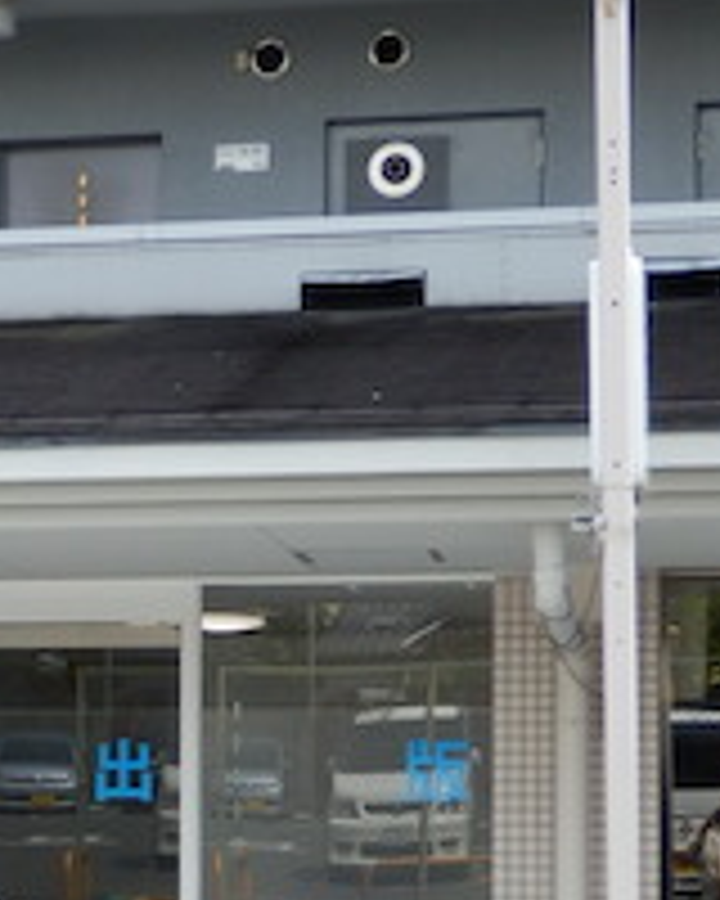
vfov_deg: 14.7
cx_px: -320
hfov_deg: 11.4
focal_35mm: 130
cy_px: 763
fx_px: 3463
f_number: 3.7
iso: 80
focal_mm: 7.3
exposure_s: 1/200
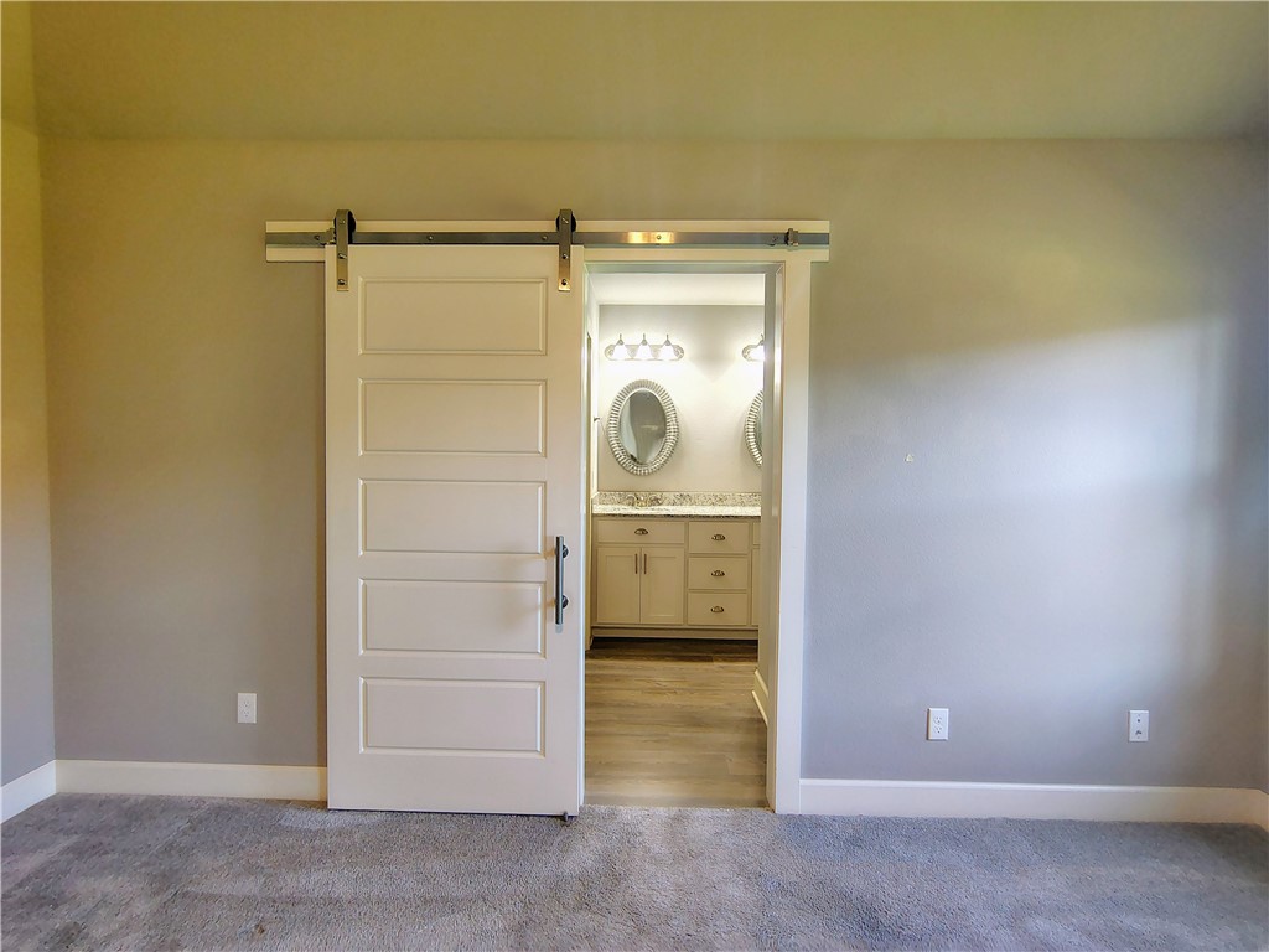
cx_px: 634
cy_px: 476
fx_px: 587
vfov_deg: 78.1
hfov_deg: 94.5
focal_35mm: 16
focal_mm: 2.13
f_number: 2.2
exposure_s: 1/40
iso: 423
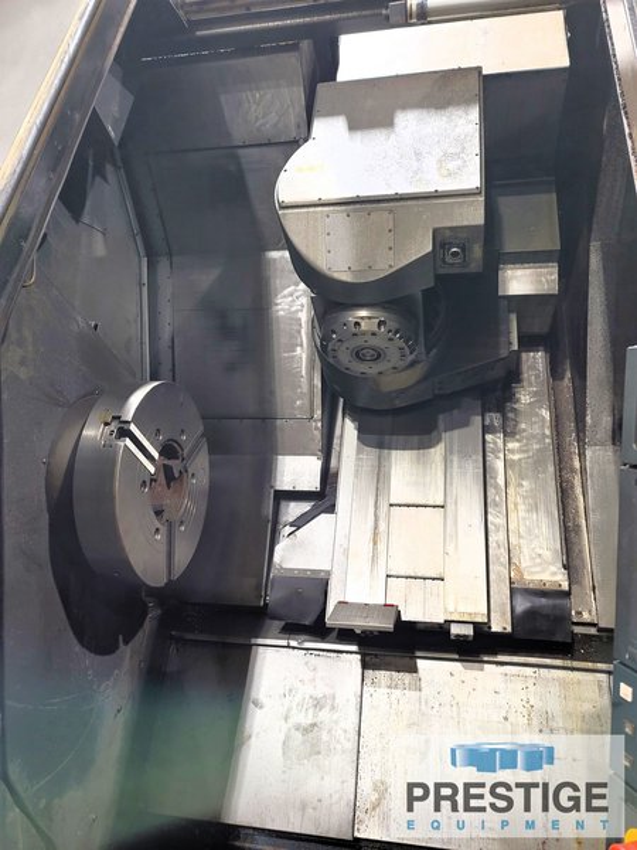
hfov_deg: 54.9
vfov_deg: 69.4
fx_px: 613
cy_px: 425
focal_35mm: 25
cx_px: 318
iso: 320
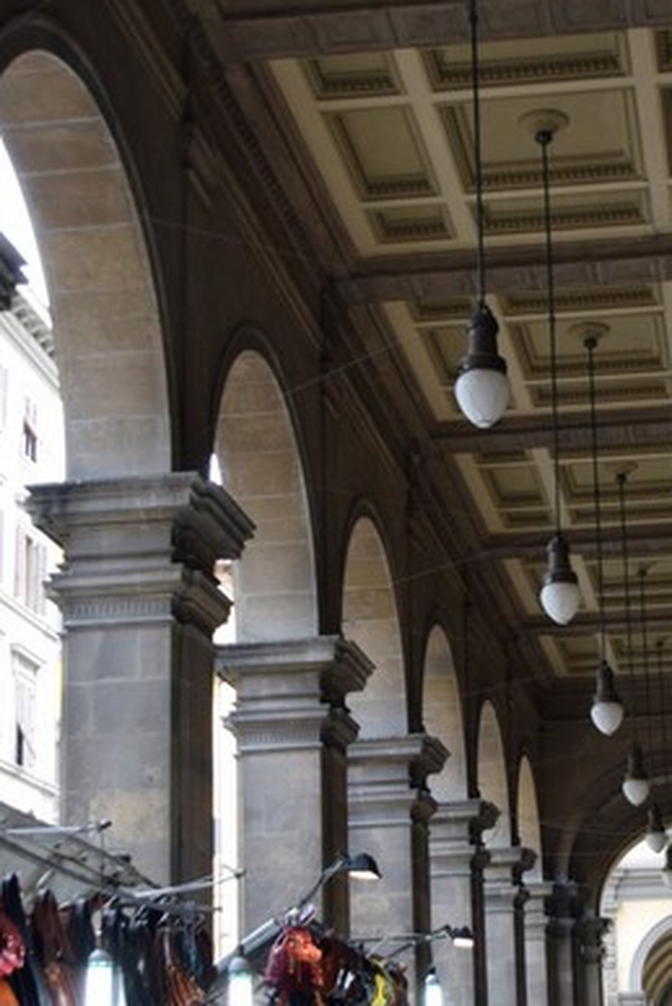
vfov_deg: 29.6
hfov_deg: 19.9
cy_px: 576
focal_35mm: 68
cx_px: 520
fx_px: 1902
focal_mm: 22
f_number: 5
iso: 400
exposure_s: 1/100
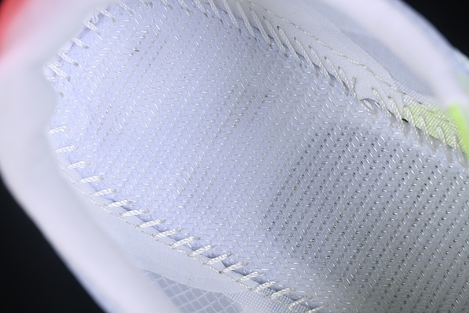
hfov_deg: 27.0
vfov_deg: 18.2
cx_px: 234
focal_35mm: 75
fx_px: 977
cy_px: 156
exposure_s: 1/80
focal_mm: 50
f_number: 8
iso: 160
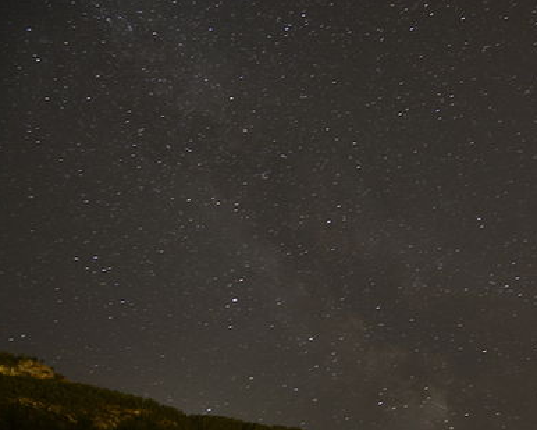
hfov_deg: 51.0
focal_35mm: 35
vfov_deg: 41.8
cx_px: 336
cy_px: 276
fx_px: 556
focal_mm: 24
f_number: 4
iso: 1000
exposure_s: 65.2
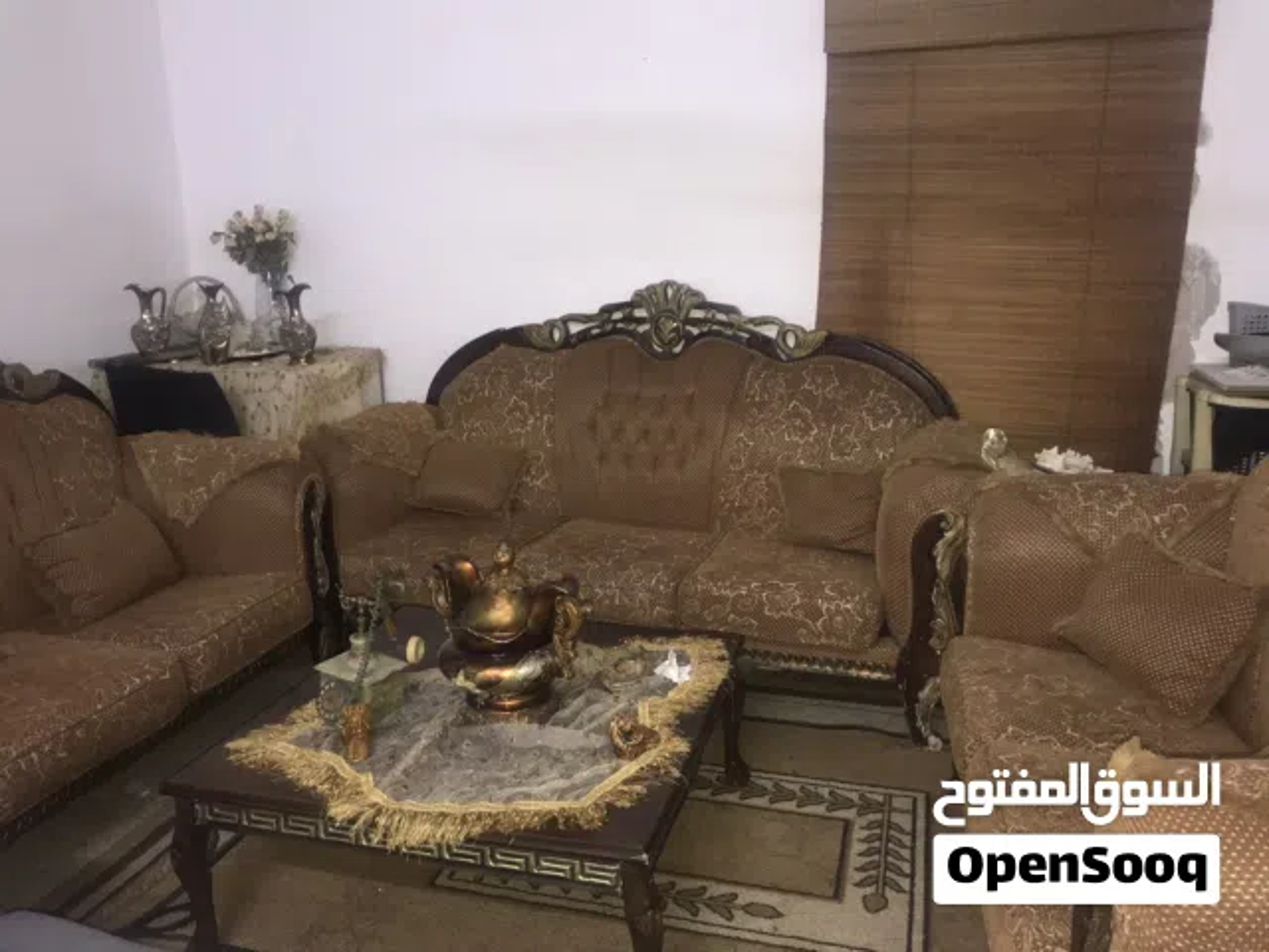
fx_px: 1026
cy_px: 476
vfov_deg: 49.7
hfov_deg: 63.4
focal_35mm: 28
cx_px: 634
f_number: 1.8
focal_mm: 3.99
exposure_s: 1/17
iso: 100
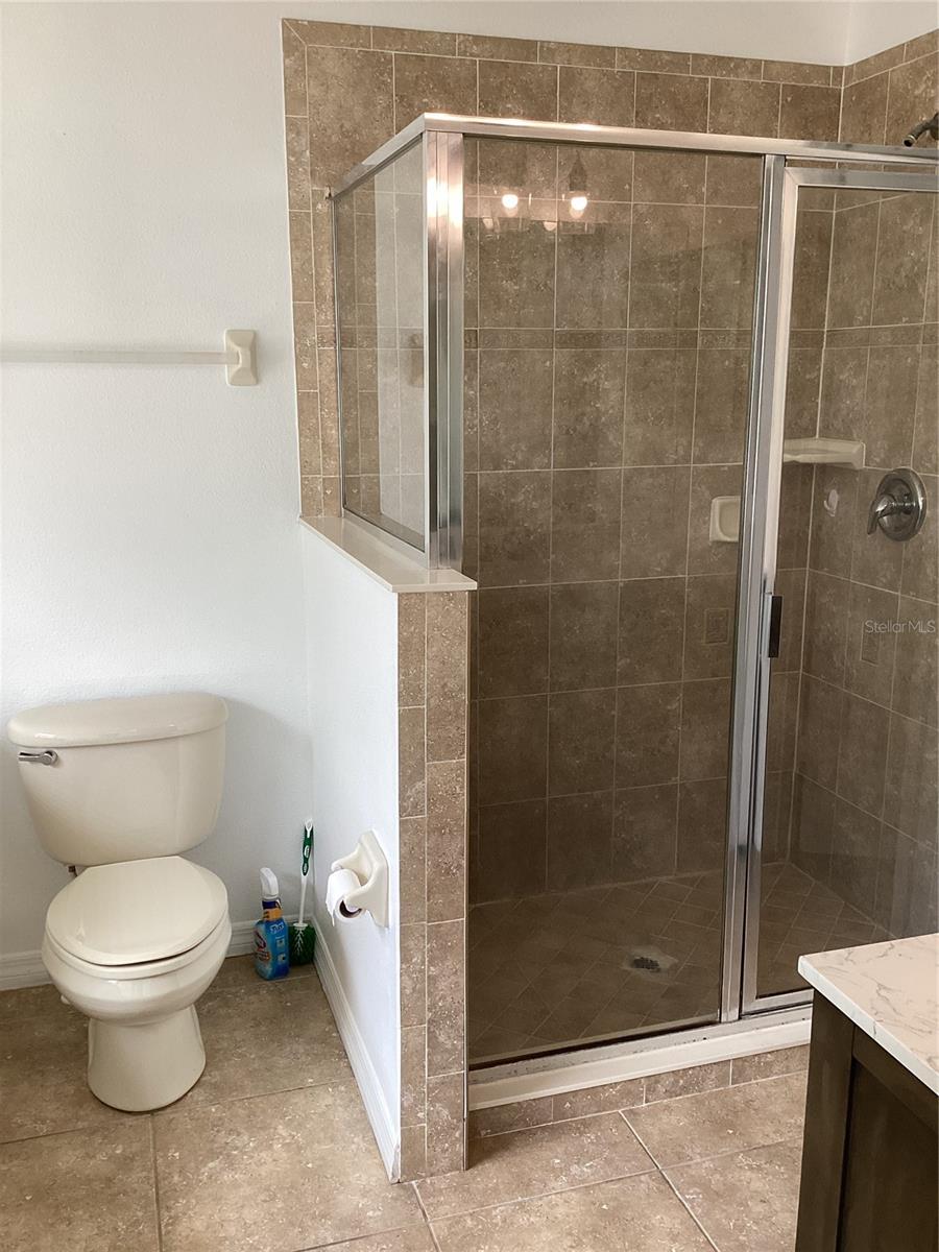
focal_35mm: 31
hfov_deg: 45.4
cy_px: 626
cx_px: 470
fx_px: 1121
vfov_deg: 58.4
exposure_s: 1/60
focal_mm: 3.3
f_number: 2.4
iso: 64
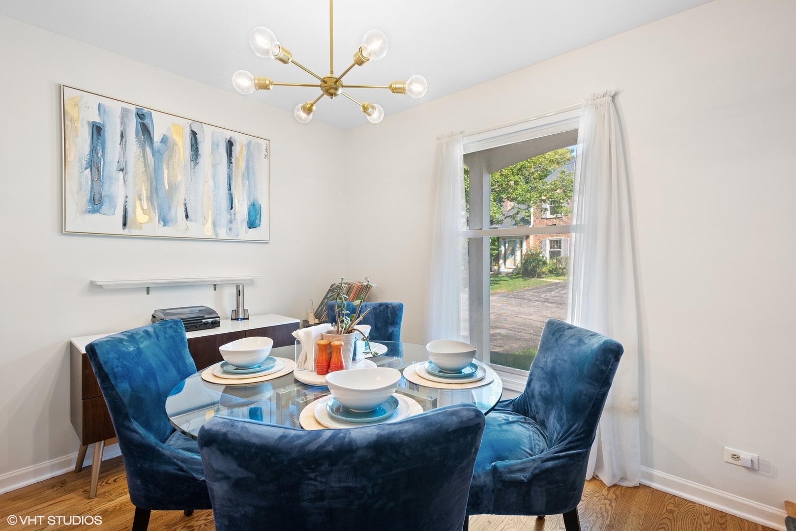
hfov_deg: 93.3
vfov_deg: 70.5
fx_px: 376
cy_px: 266
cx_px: 398
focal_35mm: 17
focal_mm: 17
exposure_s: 1/4
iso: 400
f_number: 8
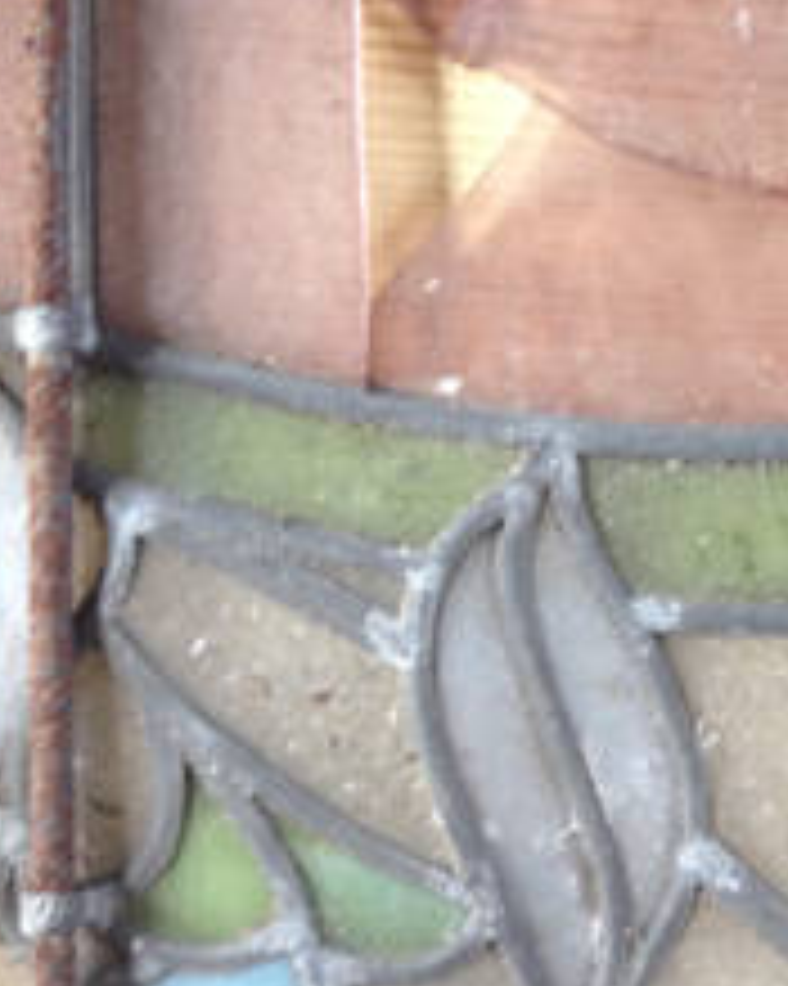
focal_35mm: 78
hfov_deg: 19.1
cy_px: 468
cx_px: 772
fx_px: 2275
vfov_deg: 24.4
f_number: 2.4
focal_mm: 4.28
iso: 100
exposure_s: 1/20
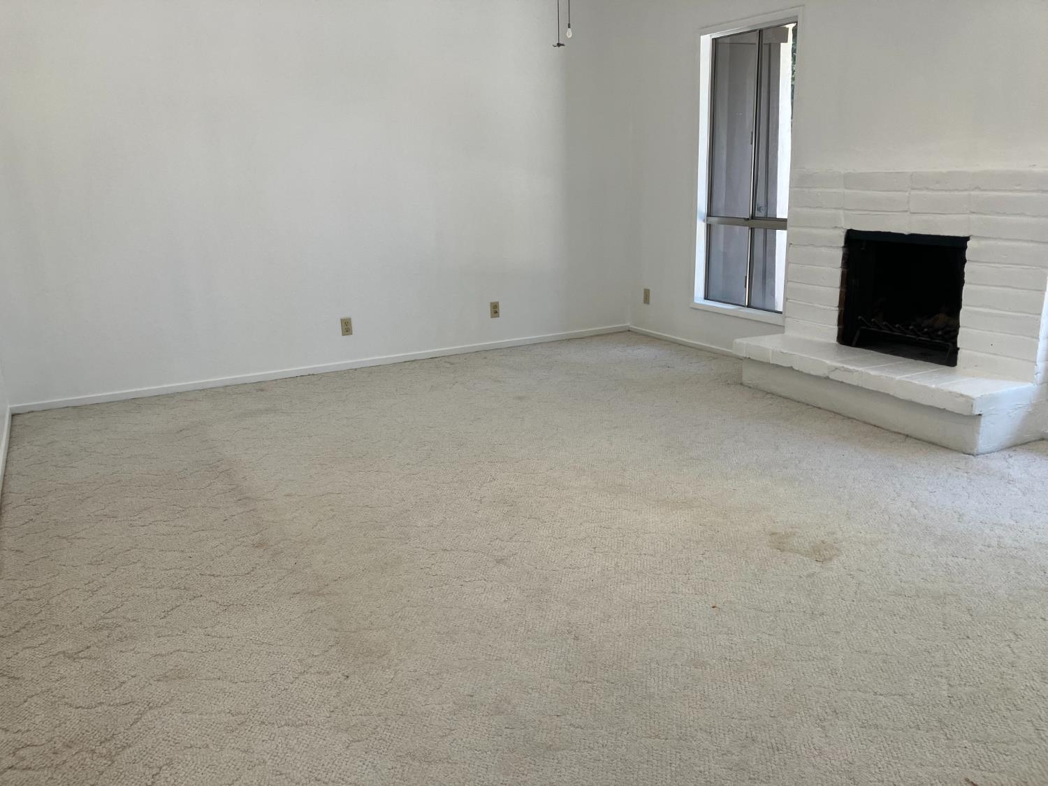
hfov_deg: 63.4
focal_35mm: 28
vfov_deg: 49.7
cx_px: 524
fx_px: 848
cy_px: 393
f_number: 1.8
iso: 64
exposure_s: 1/120
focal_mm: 3.99
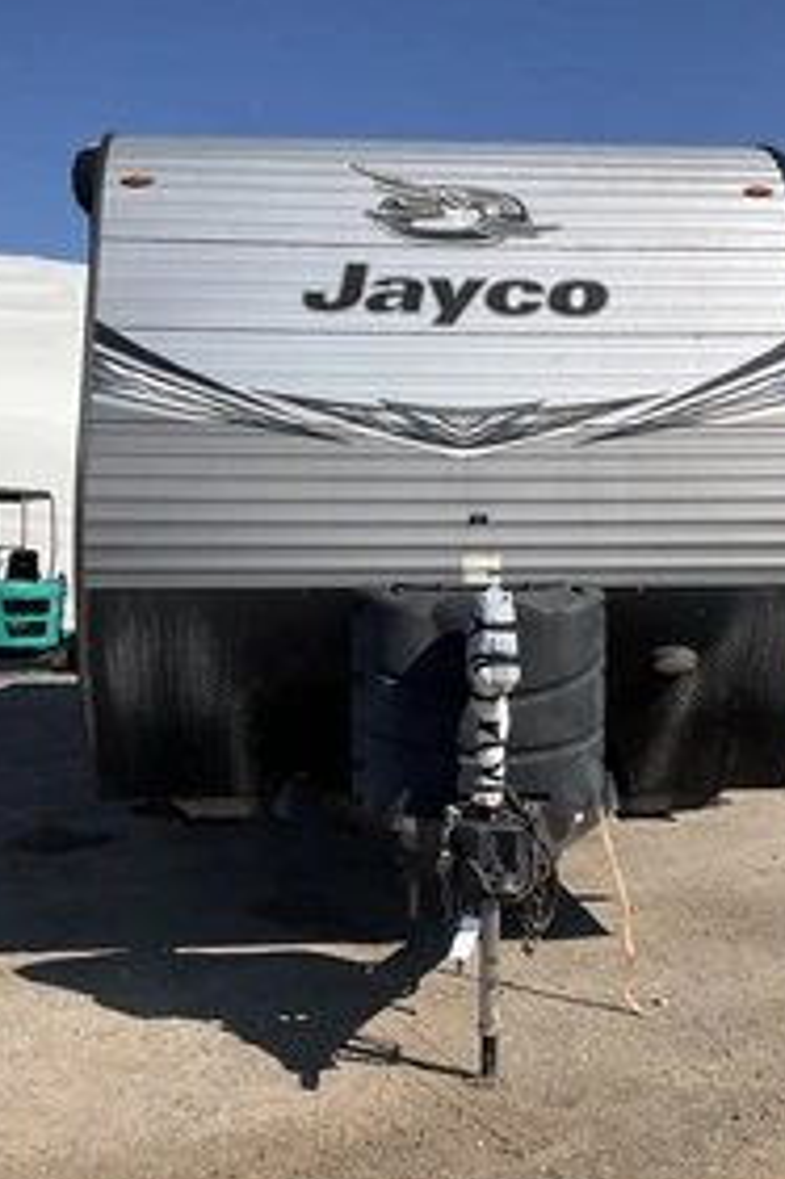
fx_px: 1408
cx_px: 403
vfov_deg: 45.5
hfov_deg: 31.1
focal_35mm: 43
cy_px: 596
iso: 25
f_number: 1.8
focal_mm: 3
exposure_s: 1/2959
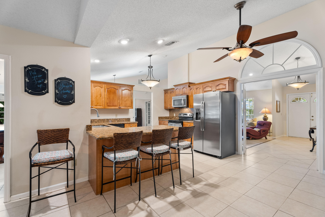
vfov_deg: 73.8
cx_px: 162
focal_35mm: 16
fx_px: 144
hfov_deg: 96.7
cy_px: 108
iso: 100
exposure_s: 10
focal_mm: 16
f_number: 9
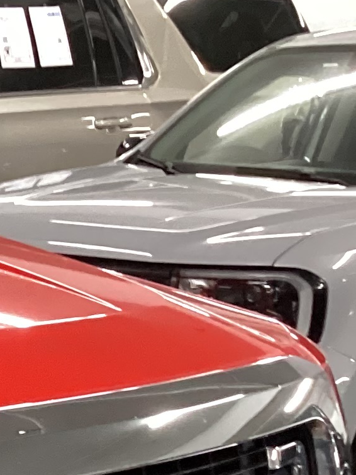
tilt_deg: -17.5
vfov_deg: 14.3
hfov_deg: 9.7
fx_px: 1838
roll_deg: +0.1
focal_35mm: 134
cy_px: 566
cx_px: -517
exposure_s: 1/40
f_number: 2.4
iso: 320
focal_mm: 3.3
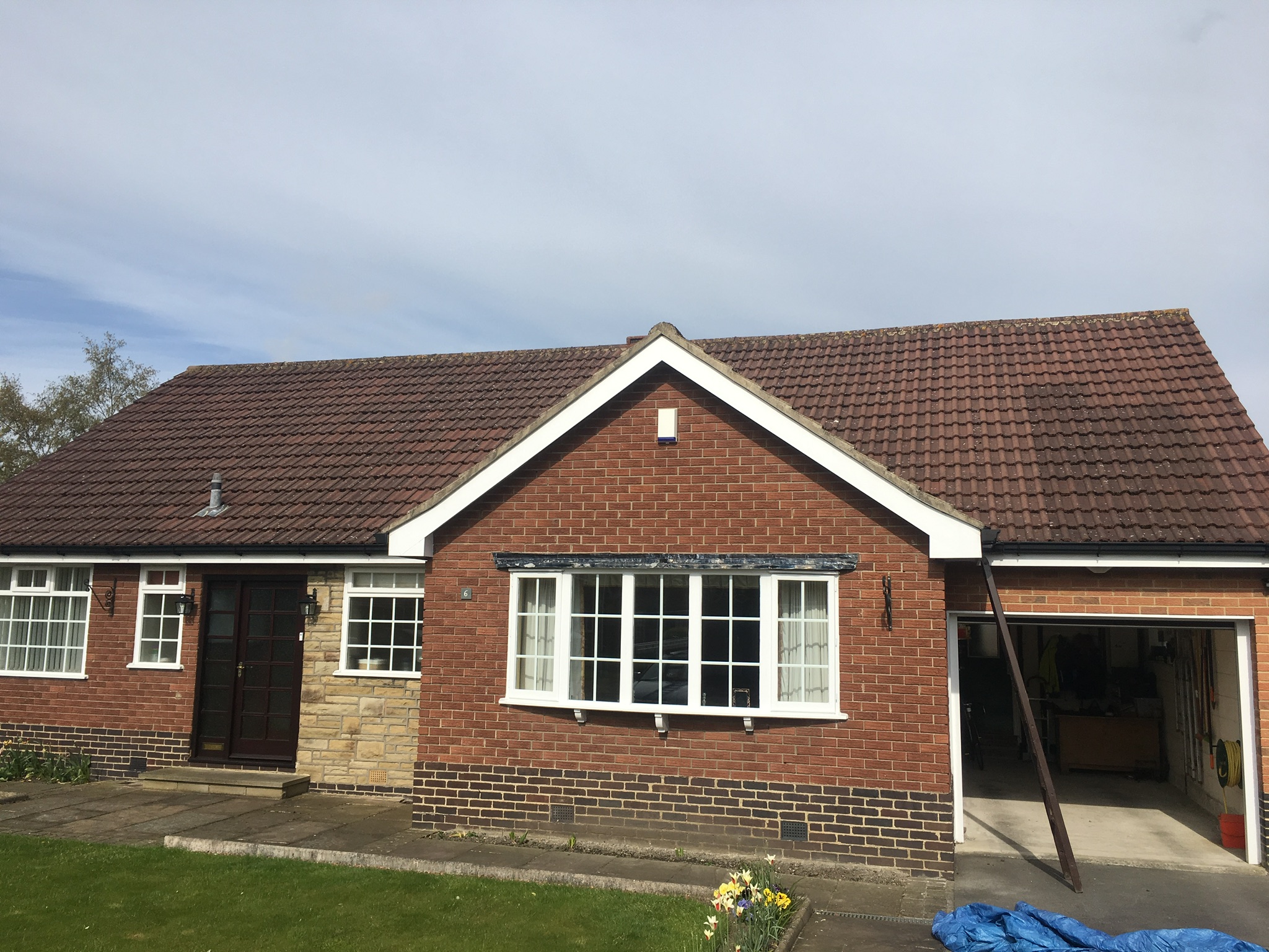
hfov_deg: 61.7
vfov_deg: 48.2
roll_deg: -0.9
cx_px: 634
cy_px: 476
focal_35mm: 29
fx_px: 1063
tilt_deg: +9.2
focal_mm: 4.15
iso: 25
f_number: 2.2
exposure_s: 1/1789
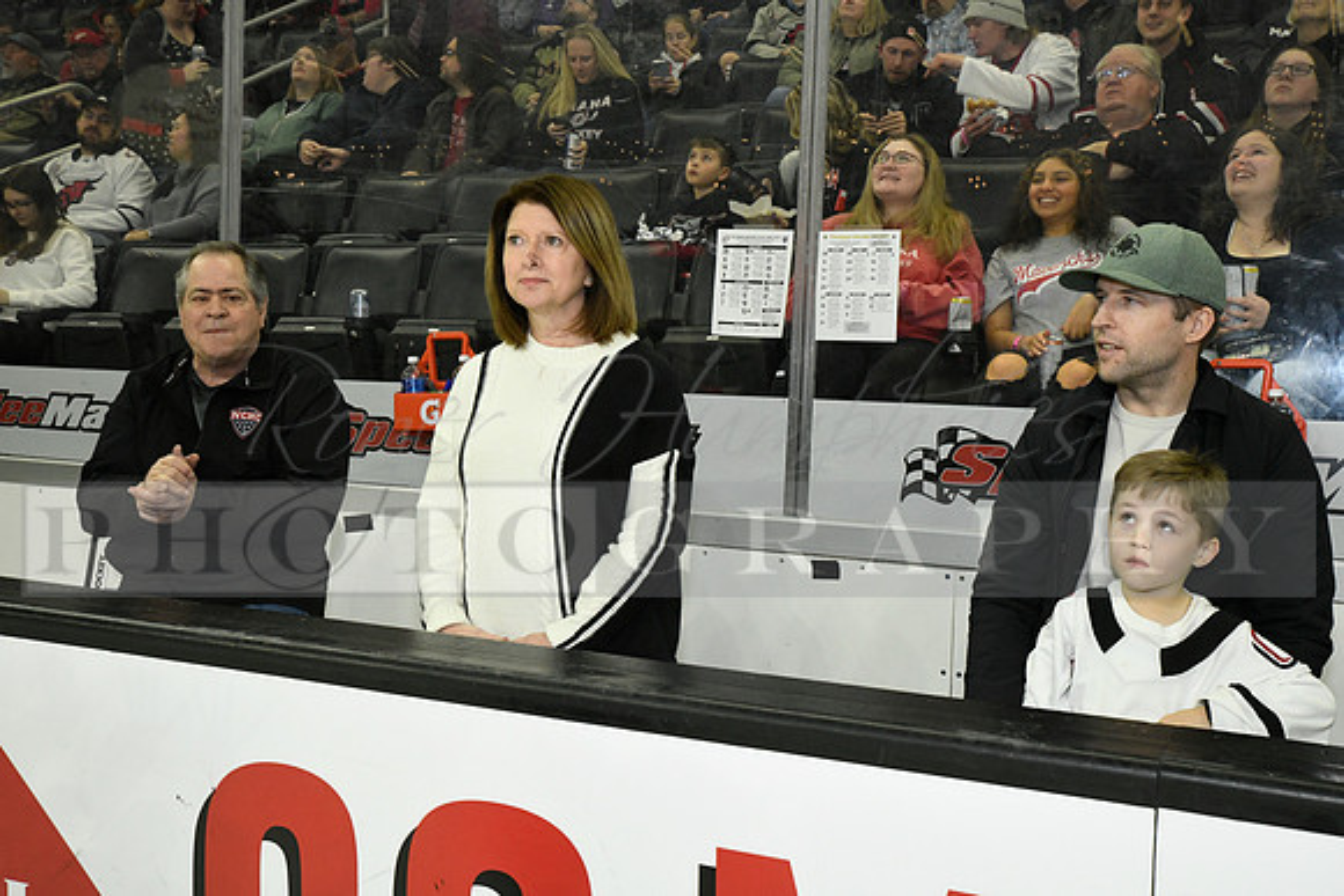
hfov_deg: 48.4
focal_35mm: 40
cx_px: 672
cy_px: 448
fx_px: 1494
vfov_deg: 33.4
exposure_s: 1/250
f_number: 13
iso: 6400
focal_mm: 40
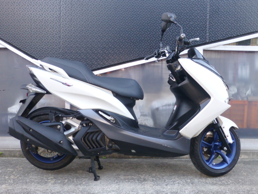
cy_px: 97
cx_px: 129
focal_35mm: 30
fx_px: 224
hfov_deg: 60.0
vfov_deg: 46.8
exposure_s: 1/60
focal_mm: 5.4
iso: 200
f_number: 3.6
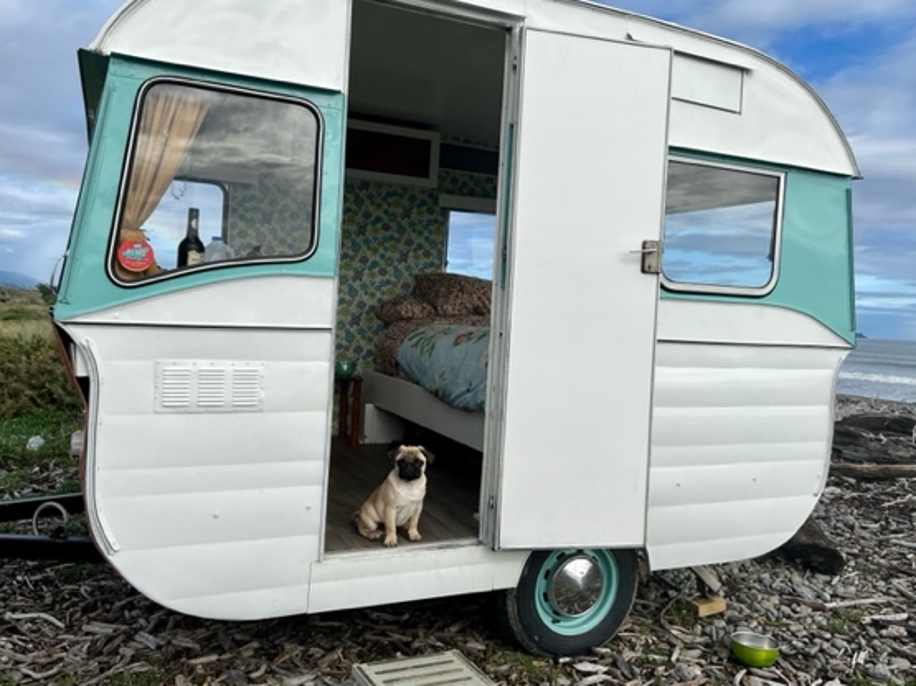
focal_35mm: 30
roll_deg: -3.0
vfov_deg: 46.8
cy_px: 320
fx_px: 794
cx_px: 492
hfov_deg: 59.9
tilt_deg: -0.4
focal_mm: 5.7
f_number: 1.5
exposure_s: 1/6579
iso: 50
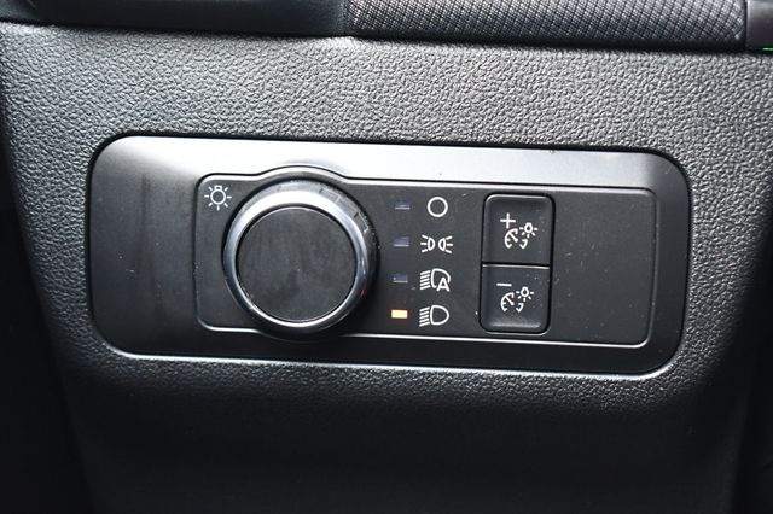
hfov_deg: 28.1
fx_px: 1545
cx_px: 386
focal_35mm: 72
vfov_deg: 18.9
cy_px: 257
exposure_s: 1/125
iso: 2500
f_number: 5.3
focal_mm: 48
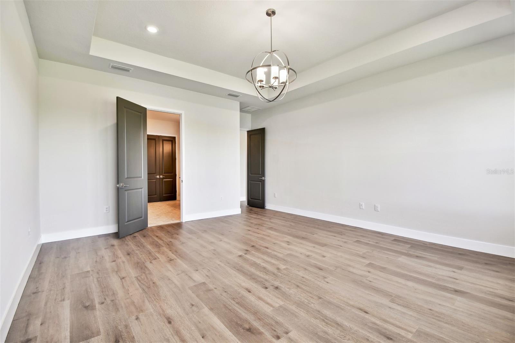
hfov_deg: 100.4
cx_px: 258
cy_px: 172
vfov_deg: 77.3
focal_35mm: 15
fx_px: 215
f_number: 7.1
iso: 100
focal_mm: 10
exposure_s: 1/40
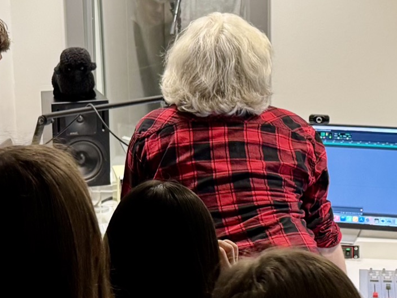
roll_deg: -0.7
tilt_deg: -12.3
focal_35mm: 41
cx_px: 103
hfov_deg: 44.4
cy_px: 91
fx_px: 470
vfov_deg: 34.7
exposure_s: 1/43
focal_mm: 6.76
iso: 320
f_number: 1.78
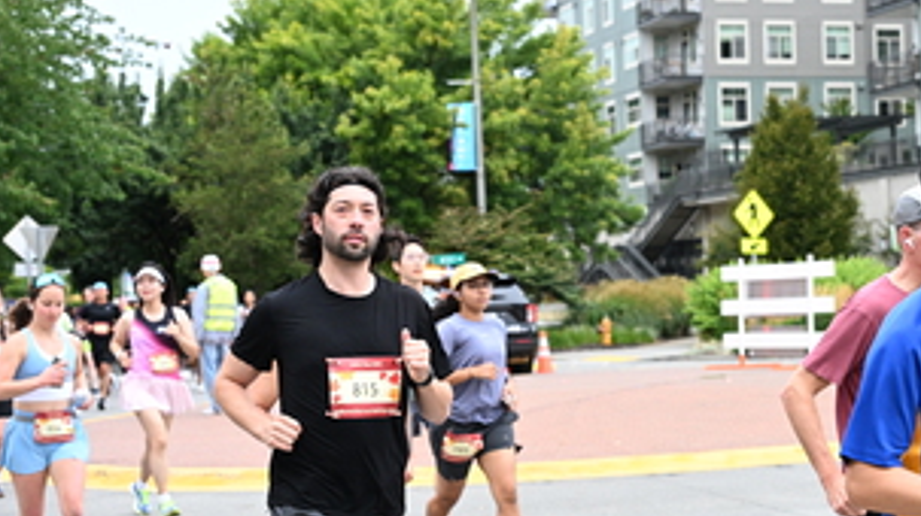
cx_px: 632
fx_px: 1904
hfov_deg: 27.0
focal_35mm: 78
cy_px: 366
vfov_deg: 15.4
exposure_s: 1/800
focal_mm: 41
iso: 2000
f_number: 4
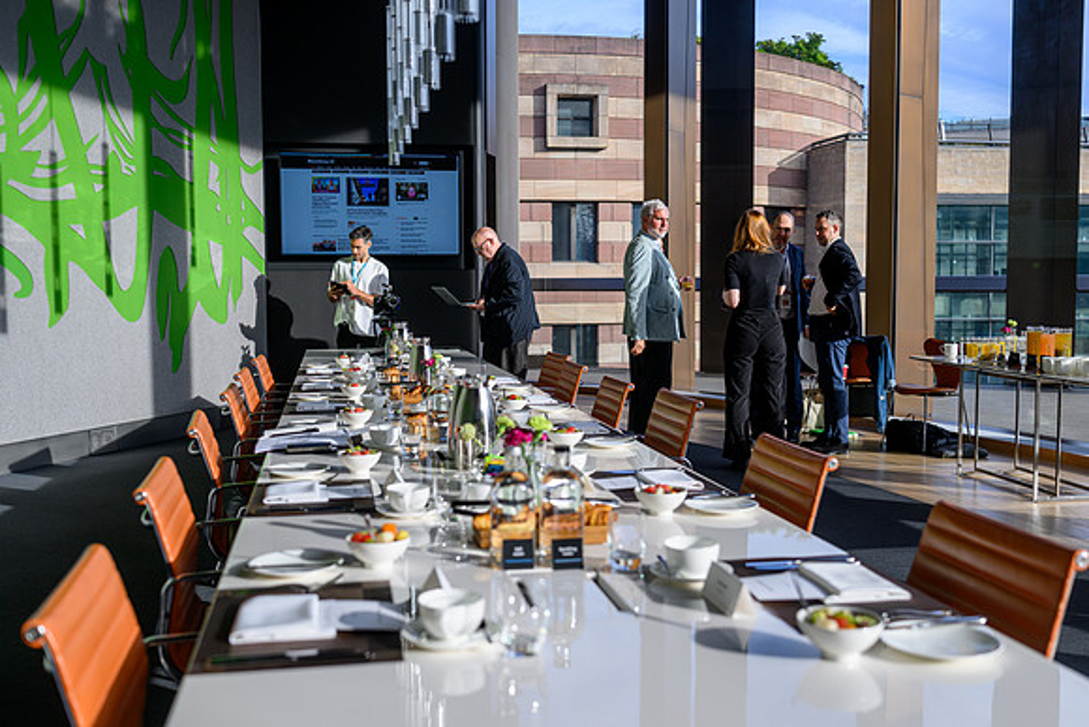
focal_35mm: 35
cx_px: 544
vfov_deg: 37.4
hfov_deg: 53.8
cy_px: 364
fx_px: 1072
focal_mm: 35
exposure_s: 1/640
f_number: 2.5
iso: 64
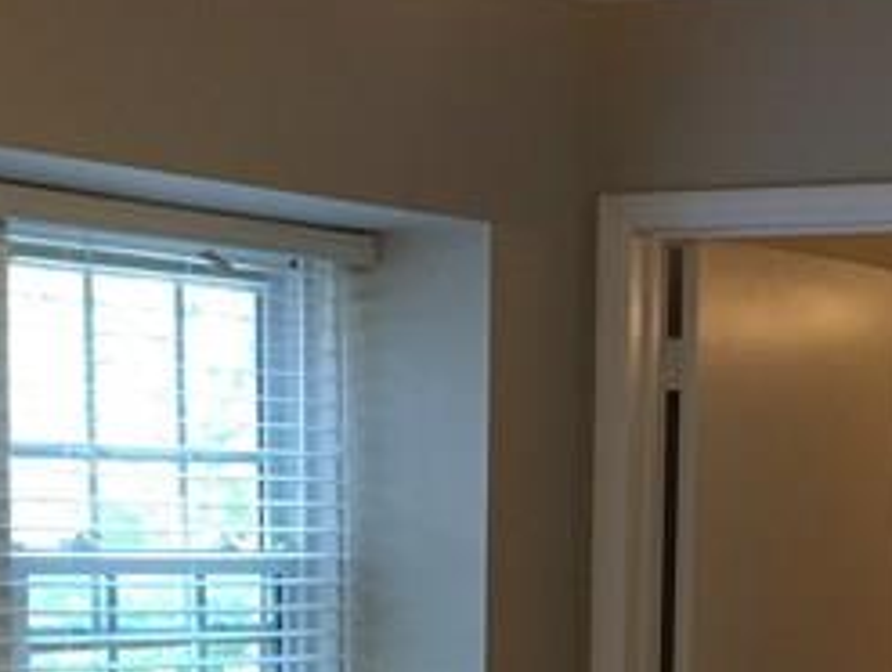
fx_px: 3097
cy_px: 1001
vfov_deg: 11.8
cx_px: 567
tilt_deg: -7.3
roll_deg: -0.5
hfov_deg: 16.4
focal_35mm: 120
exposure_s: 1/15
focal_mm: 4.15
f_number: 2.2
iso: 25
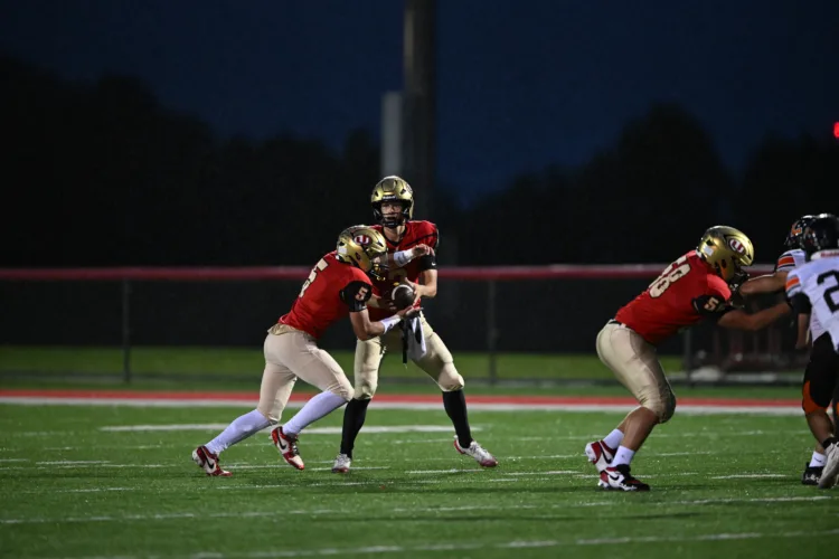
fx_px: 9321
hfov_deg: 5.2
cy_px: 280
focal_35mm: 400
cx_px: 420
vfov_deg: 3.4
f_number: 2.8
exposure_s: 1/1000
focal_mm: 400
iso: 6400
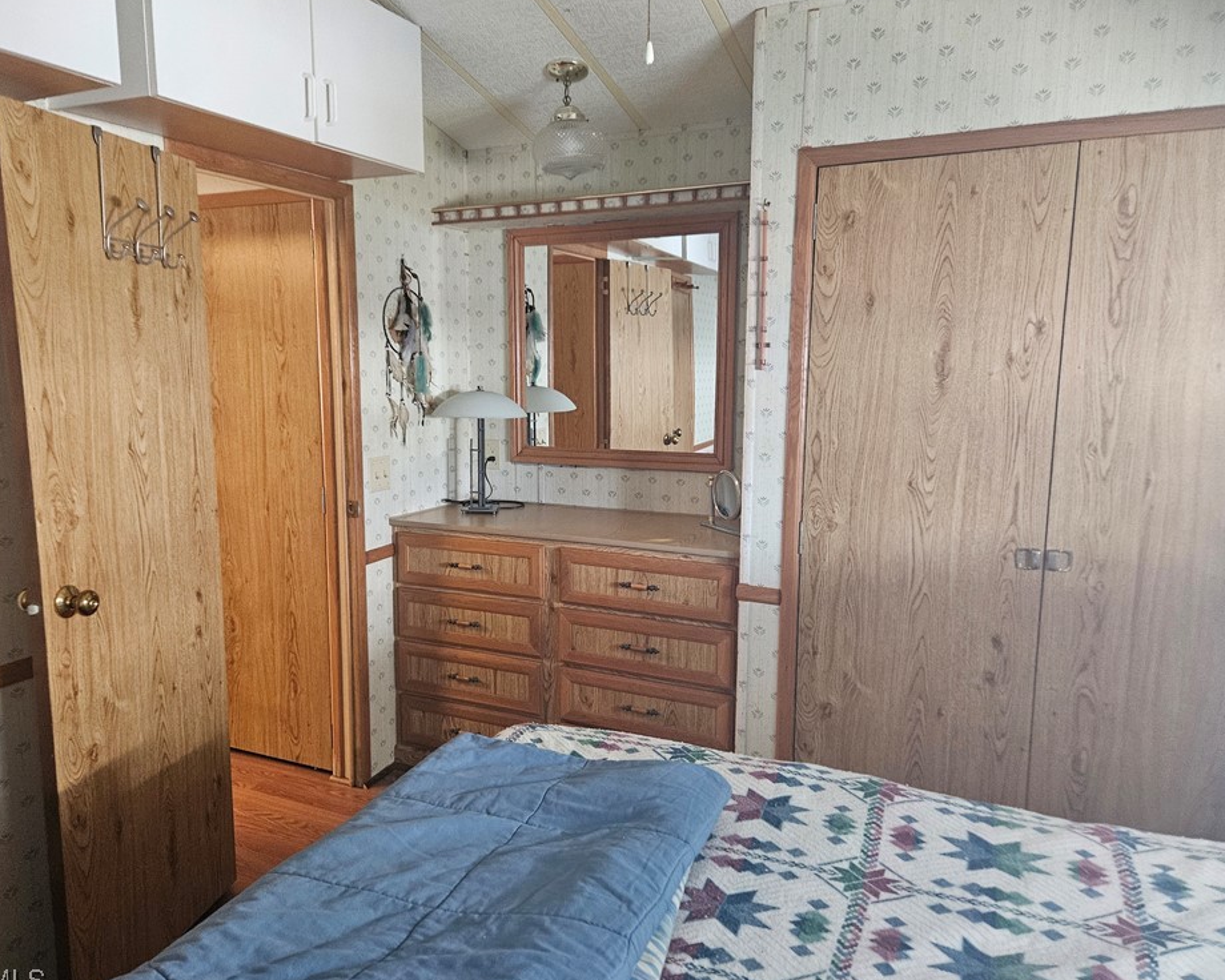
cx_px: 565
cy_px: 499
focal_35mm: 25
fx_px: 906
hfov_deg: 68.0
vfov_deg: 56.8
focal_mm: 5.4
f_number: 1.8
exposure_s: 1/60
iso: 800
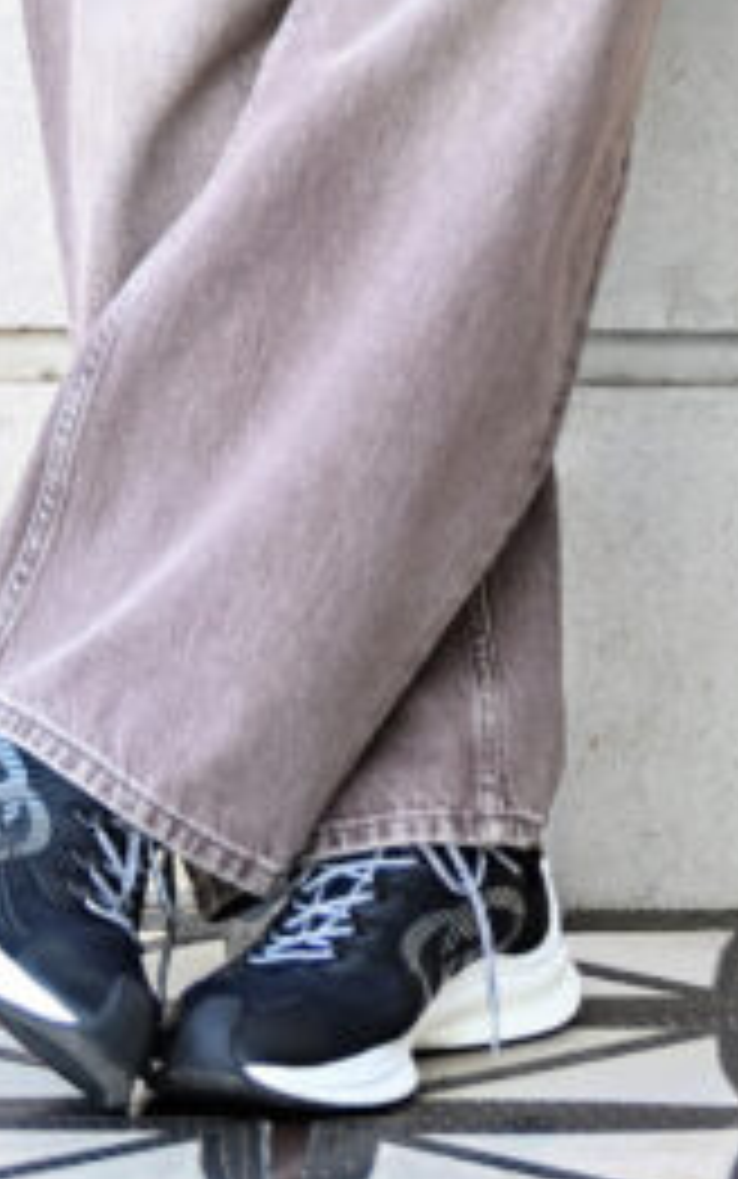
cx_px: 470
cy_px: -922
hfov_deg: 3.2
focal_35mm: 406
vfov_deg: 5.1
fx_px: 13051
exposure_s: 1/256
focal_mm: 102
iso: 320
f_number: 2.8
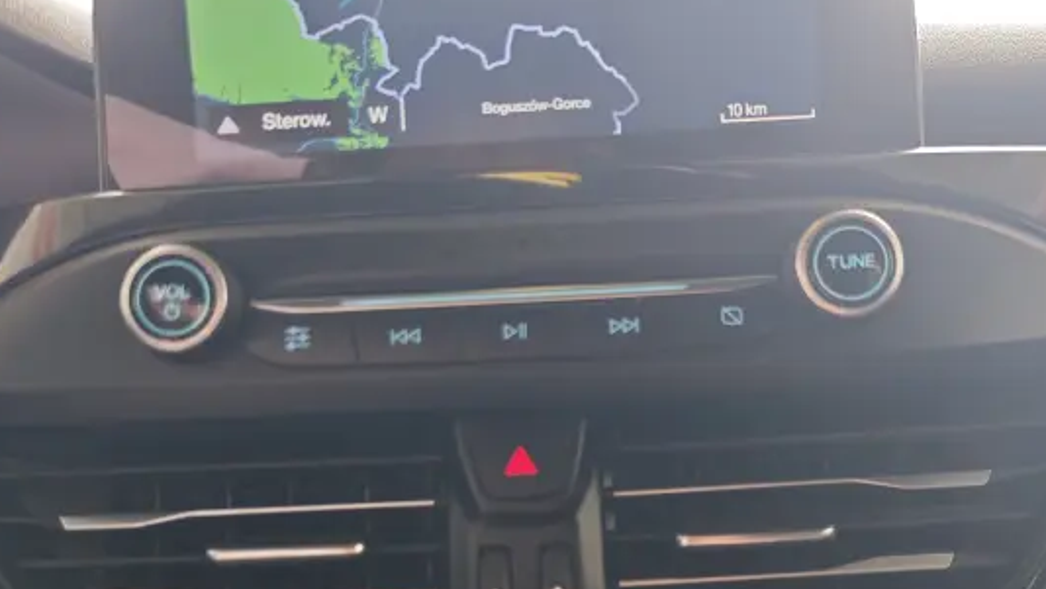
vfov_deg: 28.8
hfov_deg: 50.4
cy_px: 506
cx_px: 566
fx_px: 1110
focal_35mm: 40
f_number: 1.63
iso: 200
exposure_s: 1/50
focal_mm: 8.72
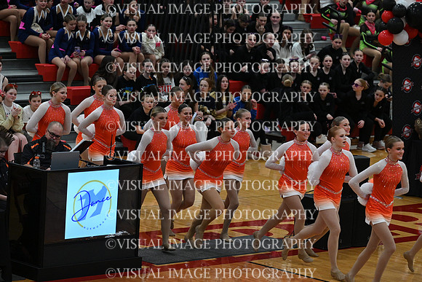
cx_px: 211
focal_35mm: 175
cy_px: 141
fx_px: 2052
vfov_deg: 7.9
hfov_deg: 11.7
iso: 4000
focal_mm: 175
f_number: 4
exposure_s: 1/400
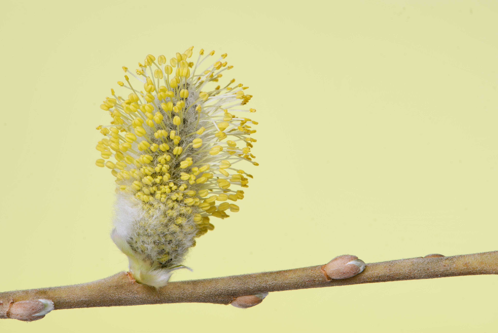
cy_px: 166
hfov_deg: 13.0
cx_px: 249
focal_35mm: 158
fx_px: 2181
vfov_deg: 8.7
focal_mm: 105
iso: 100
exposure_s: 1/200
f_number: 16
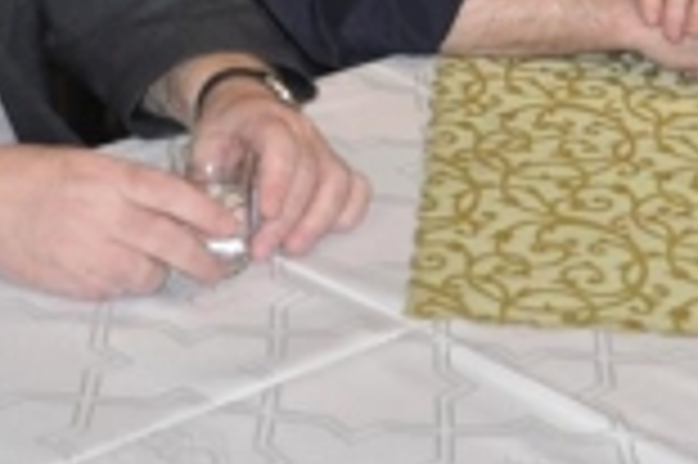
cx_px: 639
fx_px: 2530
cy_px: -261
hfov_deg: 15.5
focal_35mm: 131
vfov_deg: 10.1
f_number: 4
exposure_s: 1/60
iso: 800
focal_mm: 27
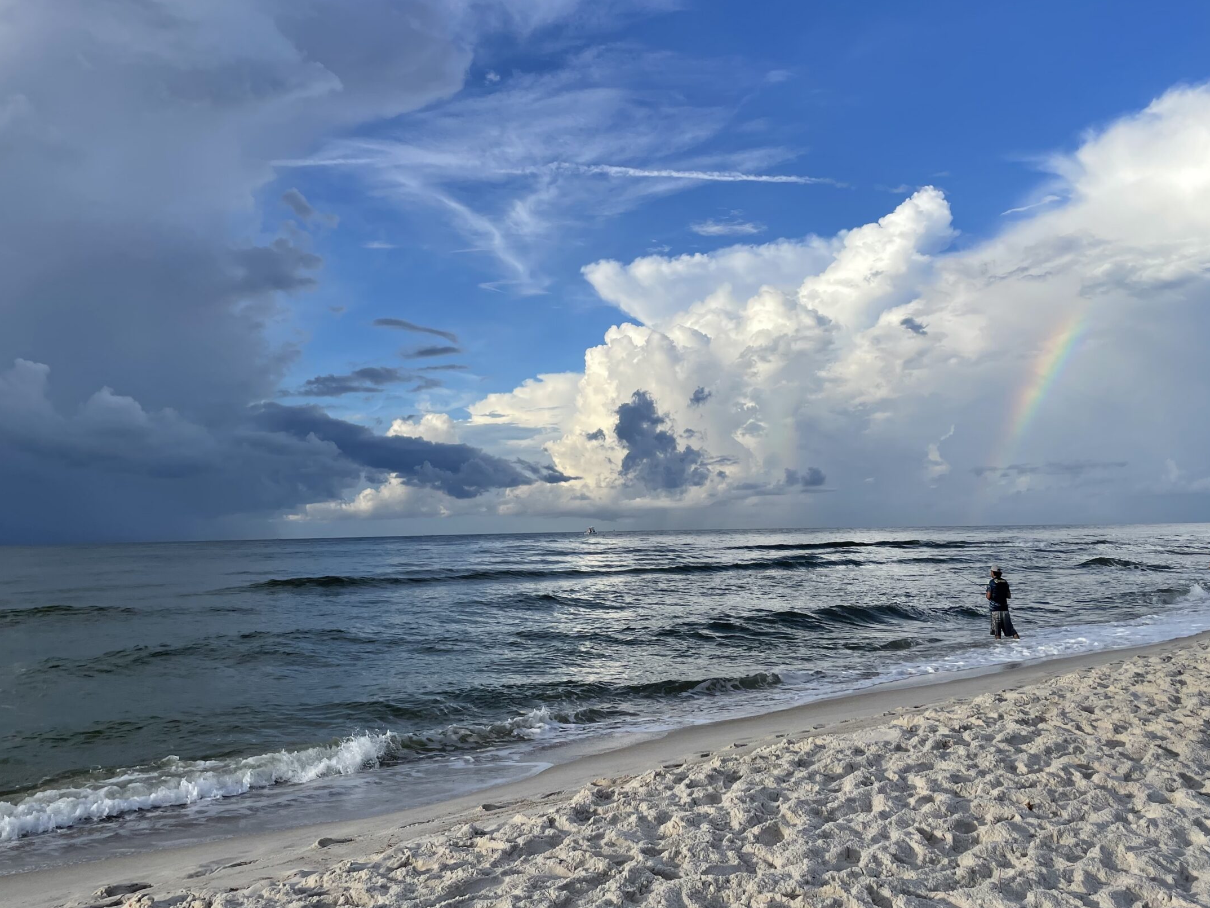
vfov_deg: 45.3
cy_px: 377
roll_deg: +1.2
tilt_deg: +9.8
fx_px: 1084
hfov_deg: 58.3
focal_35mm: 31
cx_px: 620
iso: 32
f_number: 1.6
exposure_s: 1/3125
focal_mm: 4.2
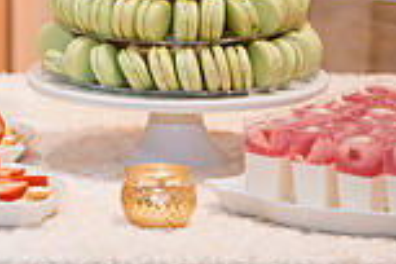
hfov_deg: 6.3
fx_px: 3553
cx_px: -119
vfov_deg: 4.2
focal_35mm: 323
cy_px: -216
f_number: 1.8
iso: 500
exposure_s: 1/100
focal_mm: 85
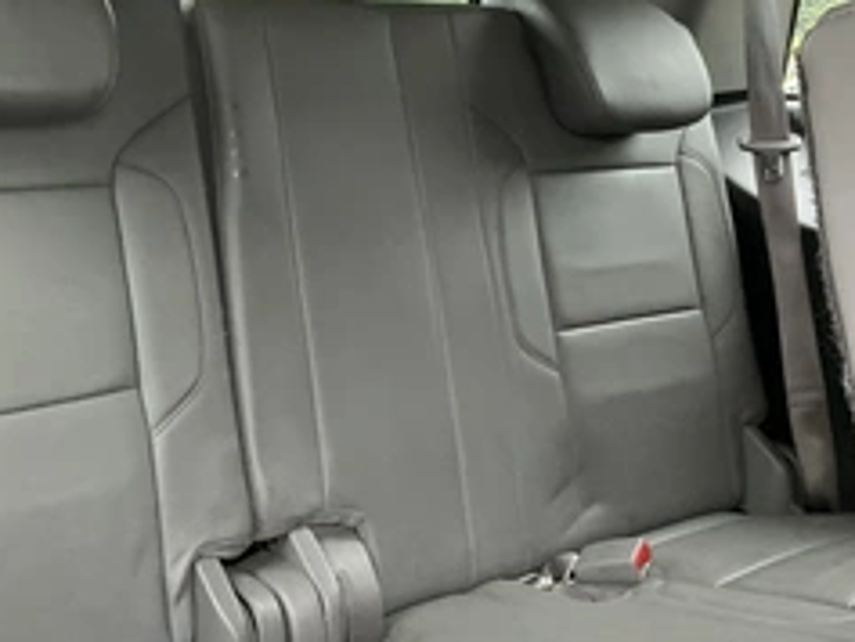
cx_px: 368
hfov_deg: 38.8
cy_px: 209
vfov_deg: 29.5
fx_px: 1211
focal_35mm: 49
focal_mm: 3
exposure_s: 1/60
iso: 200
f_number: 1.8
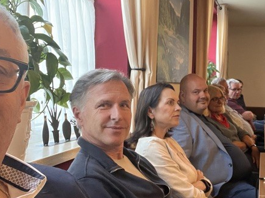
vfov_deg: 27.0
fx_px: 413
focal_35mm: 54
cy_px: 101
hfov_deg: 34.4
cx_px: 215
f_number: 2.2
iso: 400
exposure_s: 1/30
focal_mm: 2.71
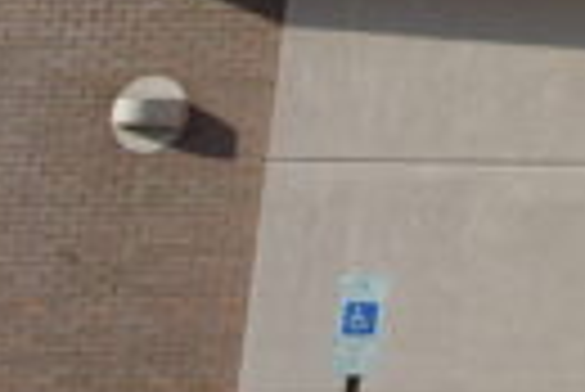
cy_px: -315
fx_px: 2879
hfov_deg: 9.4
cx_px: 1701
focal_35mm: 177
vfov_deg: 7.5
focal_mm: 20
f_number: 7.1
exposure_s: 1/400
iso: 100
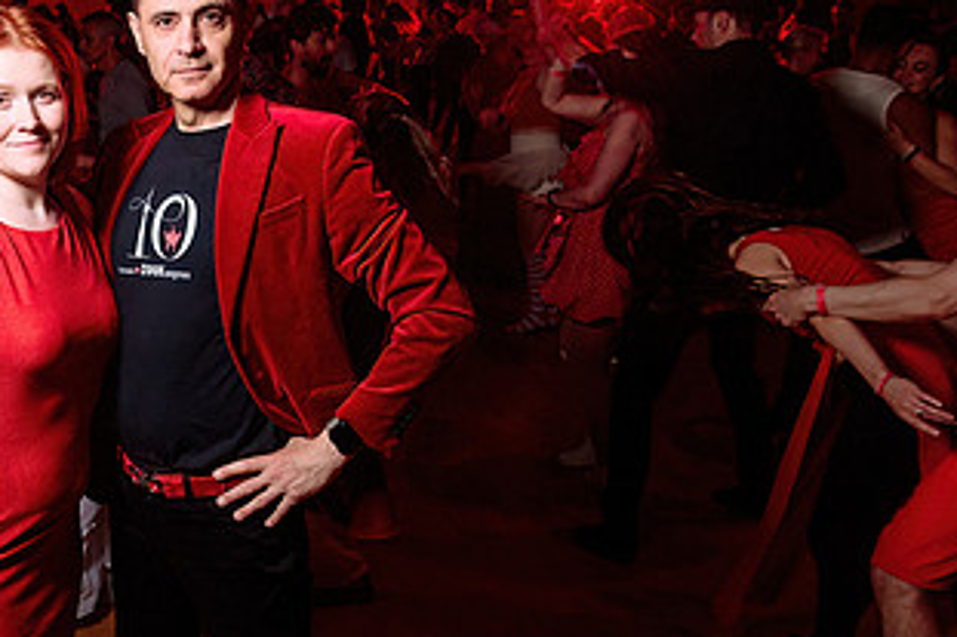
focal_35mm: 51
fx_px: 1355
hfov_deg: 37.1
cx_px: 148
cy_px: 388
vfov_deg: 26.4
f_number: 4.5
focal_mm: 24
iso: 1000
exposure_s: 1/50
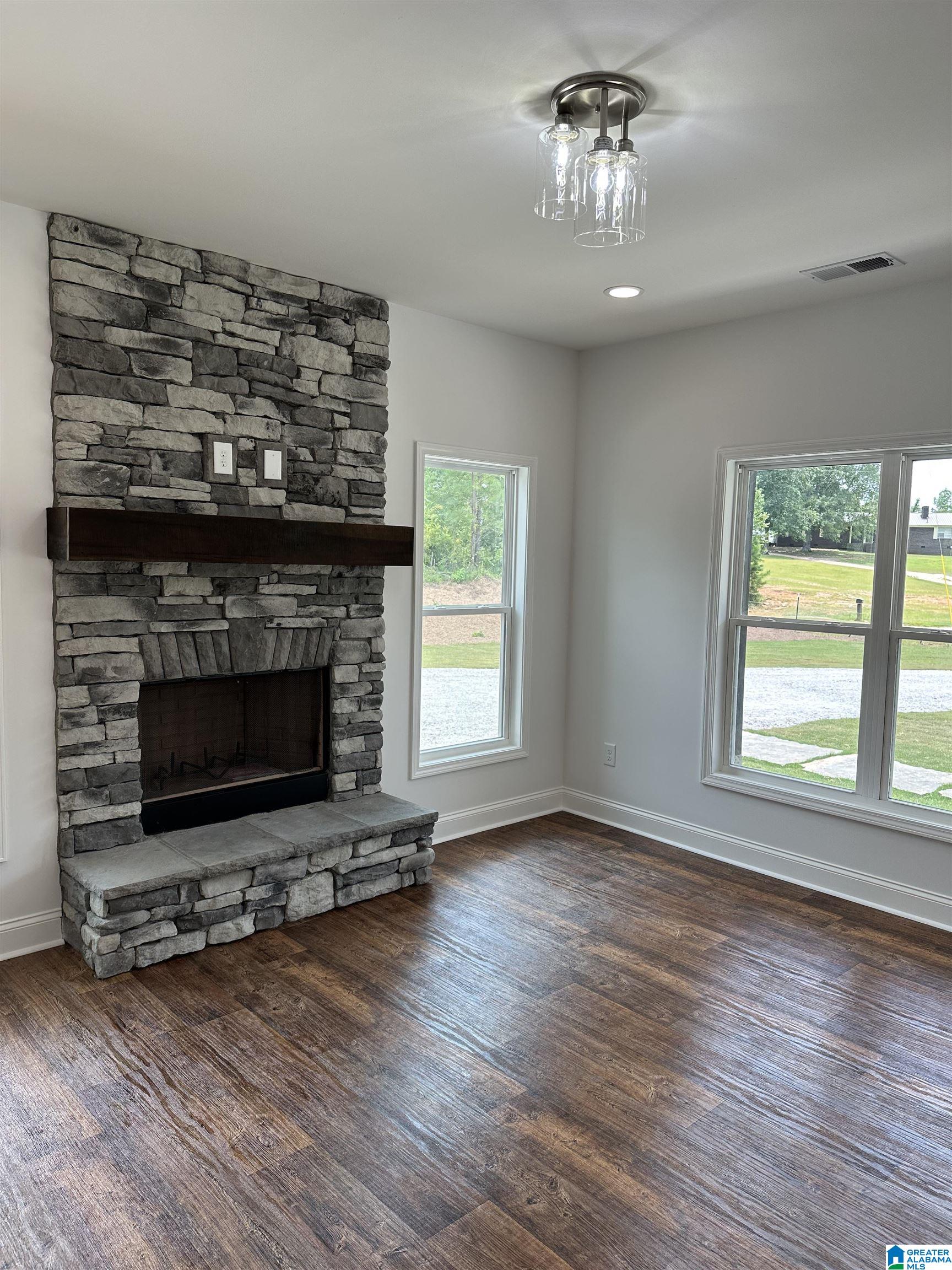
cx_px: 476
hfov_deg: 56.8
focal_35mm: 24
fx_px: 880
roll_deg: -1.5
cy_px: 635
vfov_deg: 71.6
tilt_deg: -6.4
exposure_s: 1/317
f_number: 1.78
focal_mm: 6.86
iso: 80
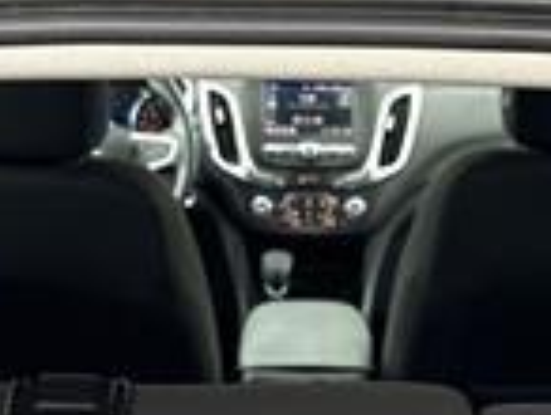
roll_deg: +0.8
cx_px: 321
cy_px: 788
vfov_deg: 12.6
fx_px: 1674
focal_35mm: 105
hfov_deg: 18.7
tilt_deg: -32.1
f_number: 1.78
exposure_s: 1/105
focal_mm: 6.76
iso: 200
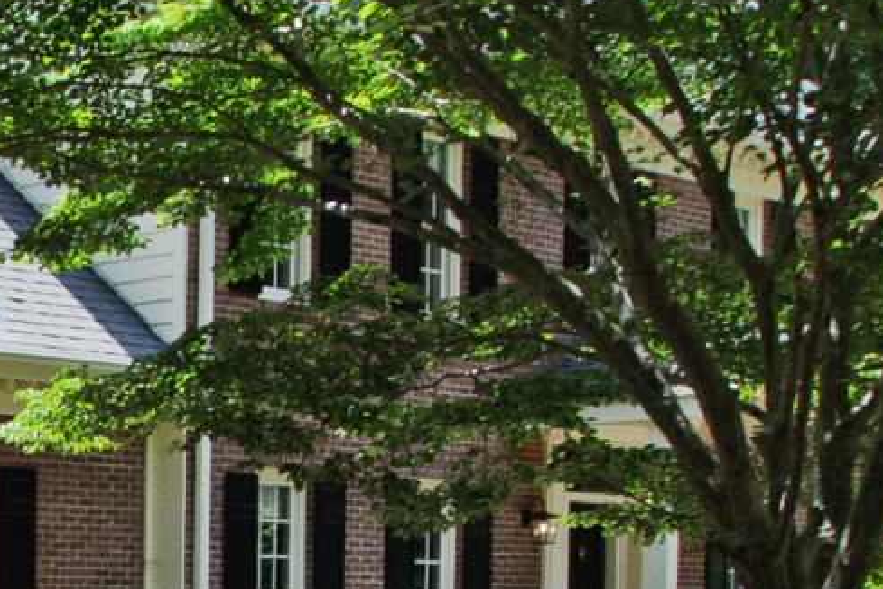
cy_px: 856
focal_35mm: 92
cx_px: -601
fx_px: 2256
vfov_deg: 14.0
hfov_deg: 18.4
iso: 320
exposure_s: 1/200
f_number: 8
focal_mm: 10
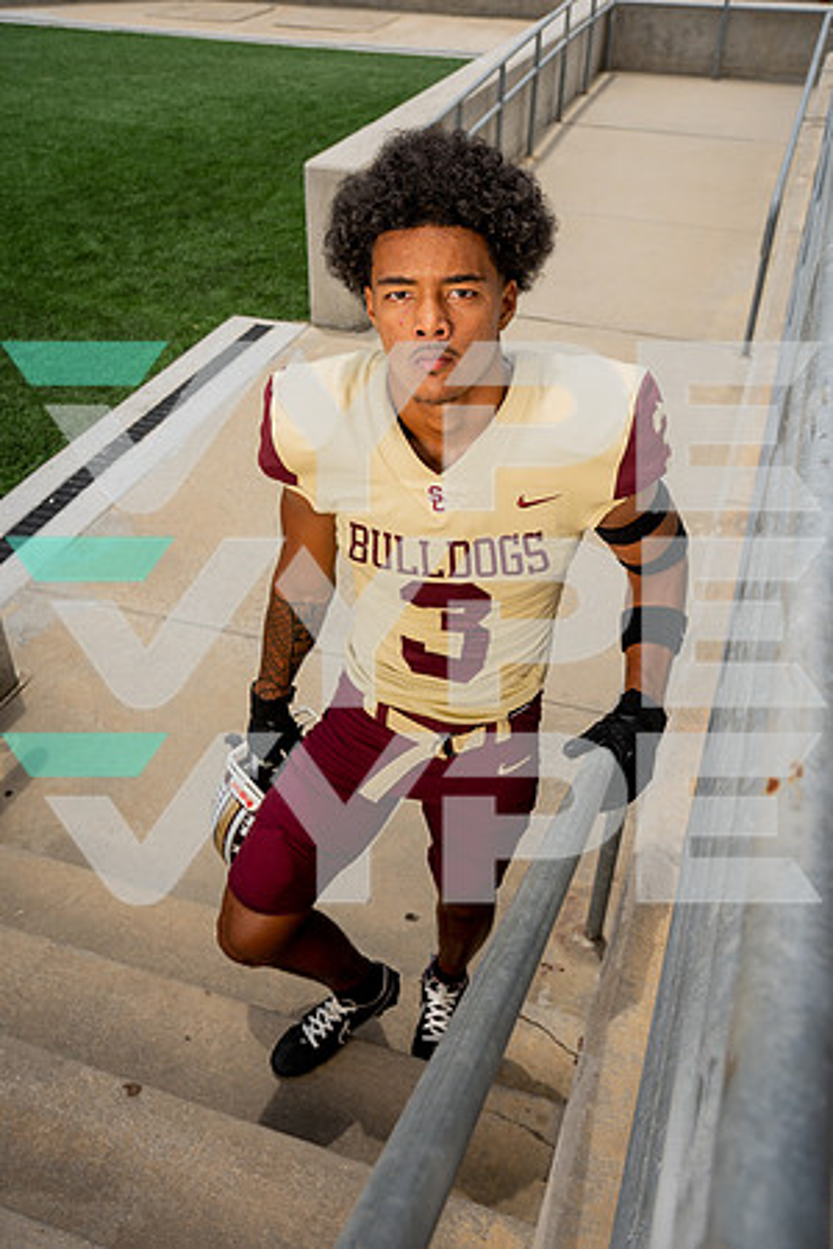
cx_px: 416
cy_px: 624
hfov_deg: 41.1
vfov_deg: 58.7
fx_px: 1111
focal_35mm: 32
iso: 50
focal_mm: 32
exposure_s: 1/200
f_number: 6.3
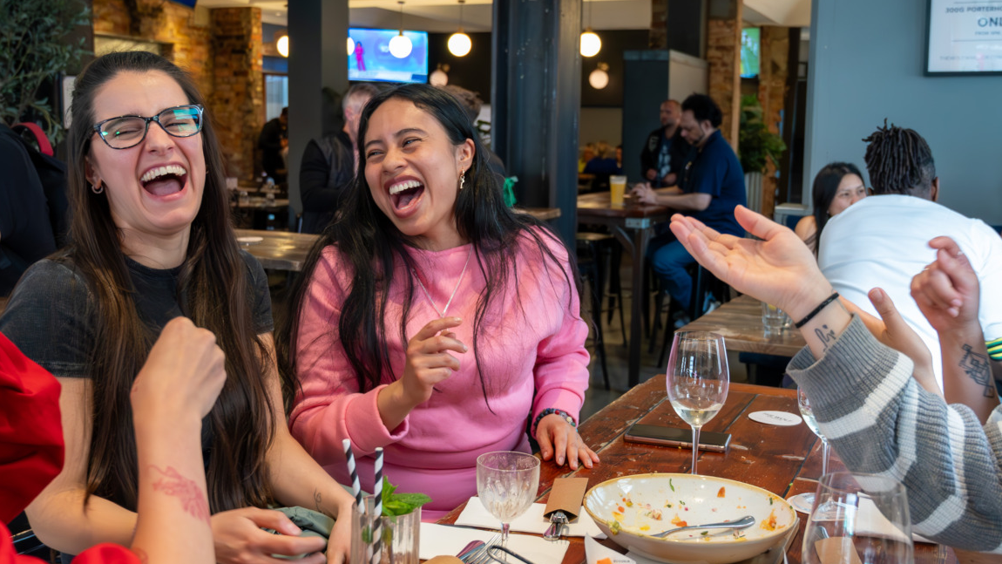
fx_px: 1116
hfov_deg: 48.3
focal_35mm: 42
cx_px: 554
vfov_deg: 28.3
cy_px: 275
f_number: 4
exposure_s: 1/200
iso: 3600
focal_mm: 24
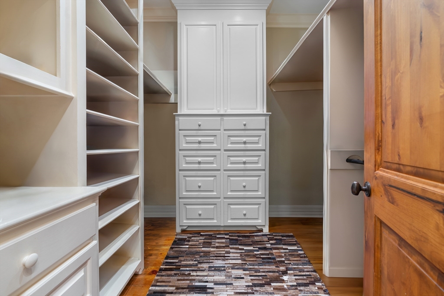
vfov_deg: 73.8
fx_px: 197
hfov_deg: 96.7
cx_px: 222
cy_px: 148
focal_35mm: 16
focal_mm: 16
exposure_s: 4
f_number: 7.1
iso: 100
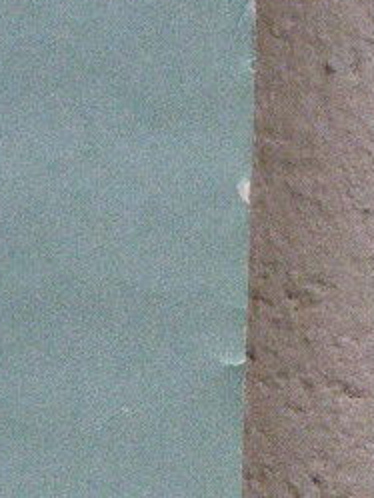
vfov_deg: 16.3
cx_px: 202
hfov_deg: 12.6
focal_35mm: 118
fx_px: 1698
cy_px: 514
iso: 1600
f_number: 4.1
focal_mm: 7.9
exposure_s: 1/60
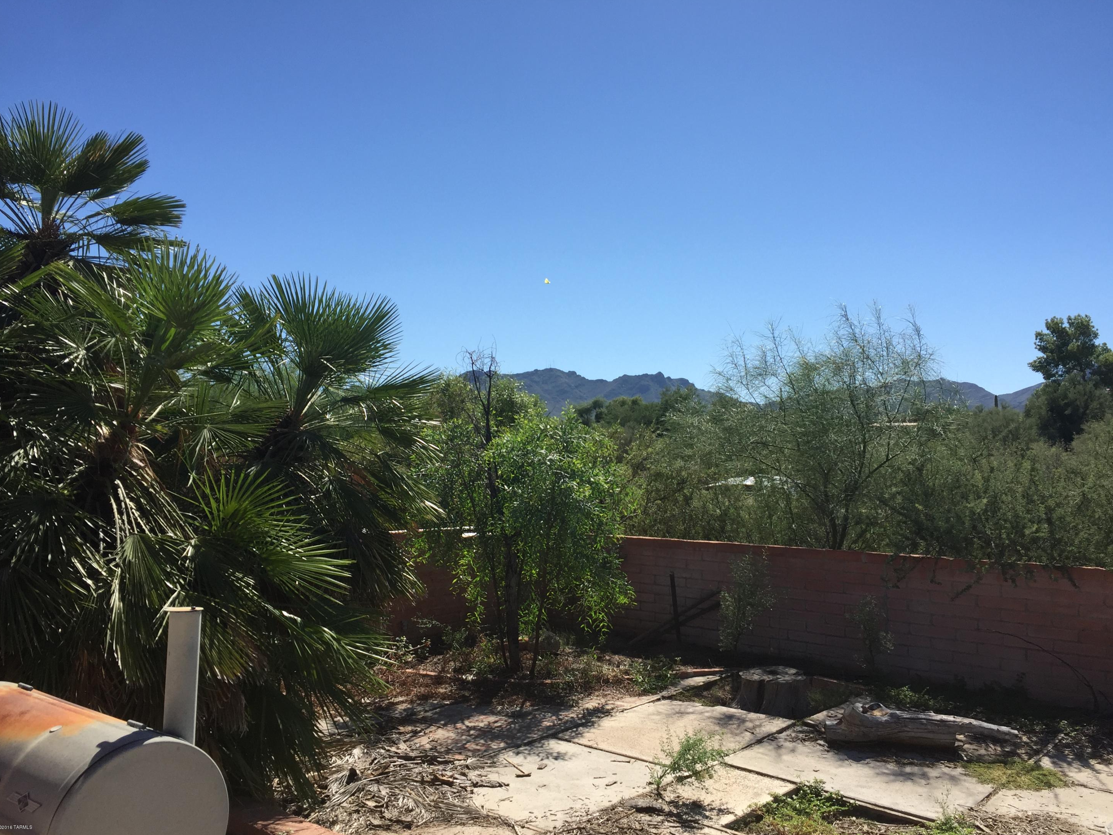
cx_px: 571
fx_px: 965
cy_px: 422
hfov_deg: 60.0
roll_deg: -0.6
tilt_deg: +0.9
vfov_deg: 46.8
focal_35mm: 30
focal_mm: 4.15
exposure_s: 1/1721
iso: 32
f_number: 2.2
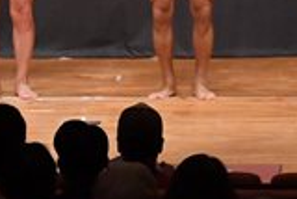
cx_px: 116
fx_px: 4195
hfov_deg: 4.1
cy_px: -99
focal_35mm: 508
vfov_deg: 2.7
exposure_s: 1/400
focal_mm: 70
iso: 5600
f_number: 5.6
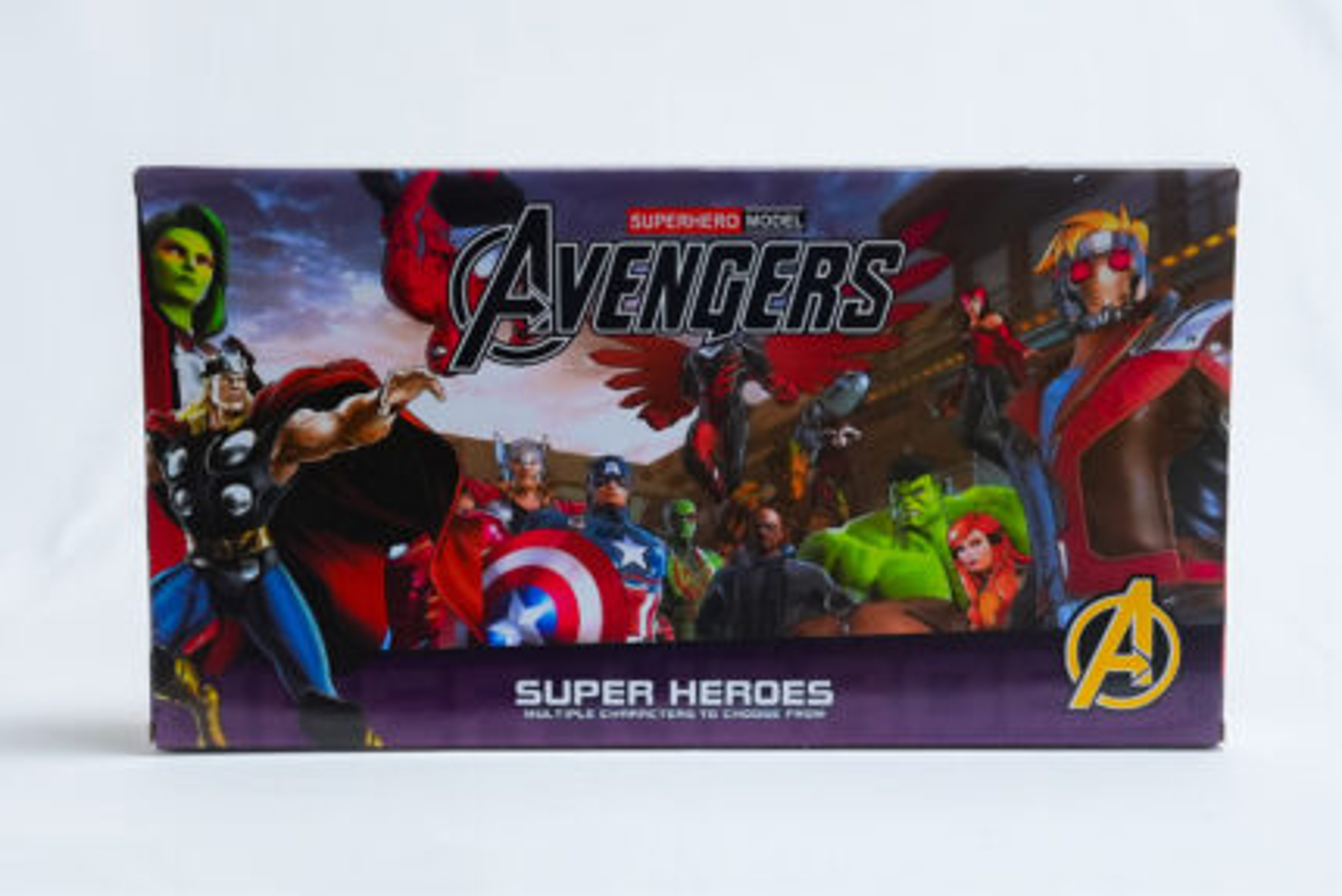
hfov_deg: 30.1
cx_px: 671
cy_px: 448
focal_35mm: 67
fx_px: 2498
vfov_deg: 20.3
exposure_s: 1/125
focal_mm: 45
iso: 3200
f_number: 11
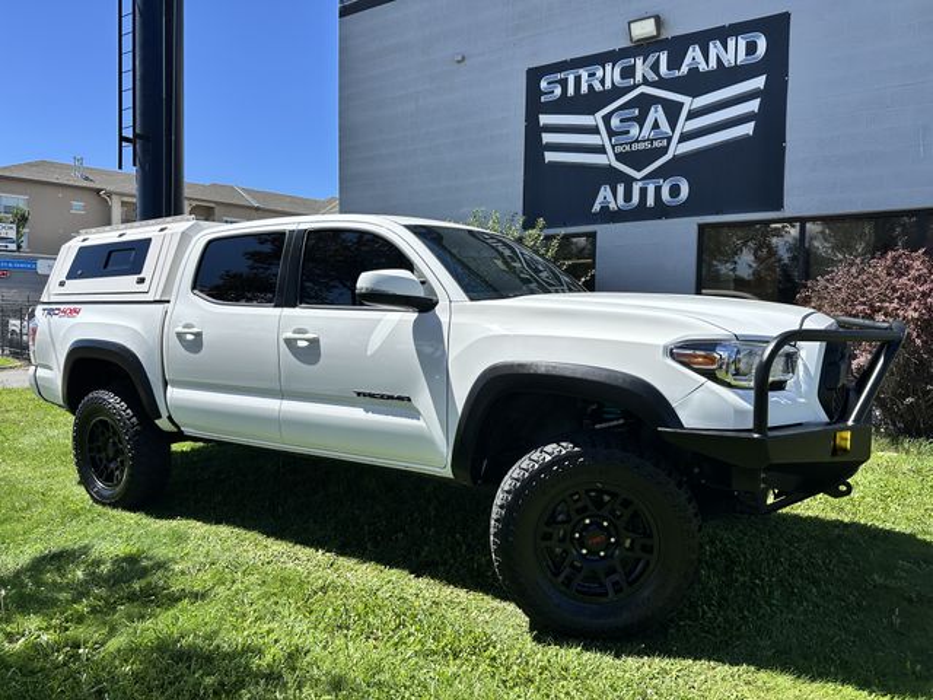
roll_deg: -0.6
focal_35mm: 24
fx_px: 647
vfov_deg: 56.8
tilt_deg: -0.7
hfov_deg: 71.6
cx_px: 466
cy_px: 350
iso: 80
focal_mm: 6.86
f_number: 1.78
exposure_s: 1/4348
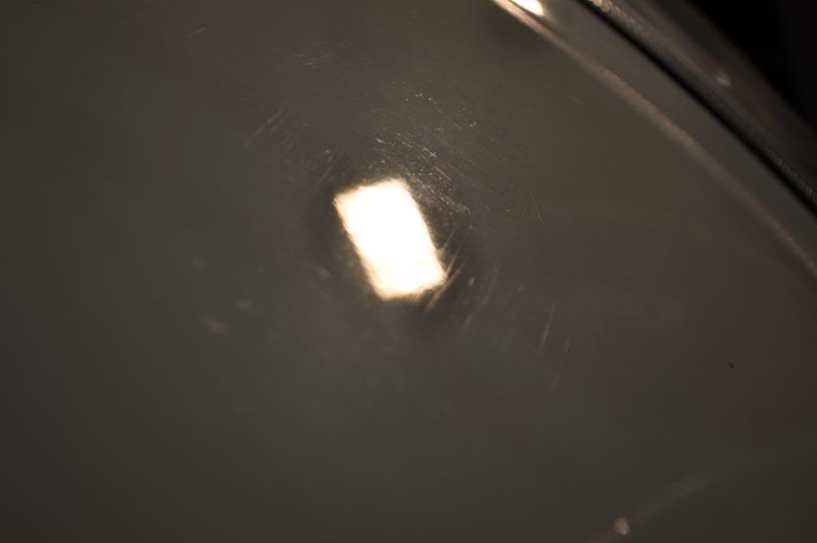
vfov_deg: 16.5
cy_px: 272
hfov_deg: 24.6
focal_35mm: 82
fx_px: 1870
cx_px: 408
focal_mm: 55
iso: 200
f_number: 6.3
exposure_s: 1/160
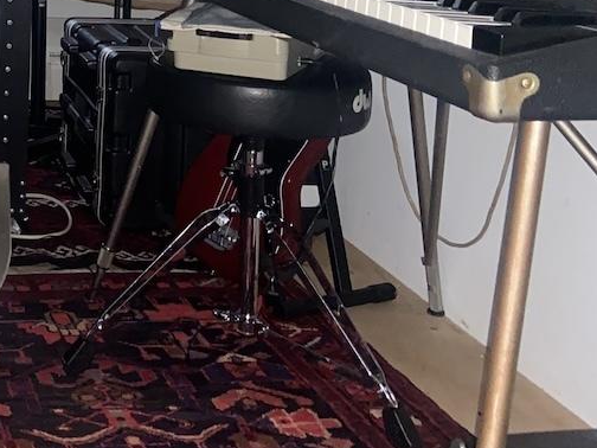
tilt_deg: -6.4
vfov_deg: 21.2
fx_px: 1138
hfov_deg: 25.7
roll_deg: -0.4
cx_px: -158
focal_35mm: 66
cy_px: -37
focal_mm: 4.25
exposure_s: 1/9
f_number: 1.8
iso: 160
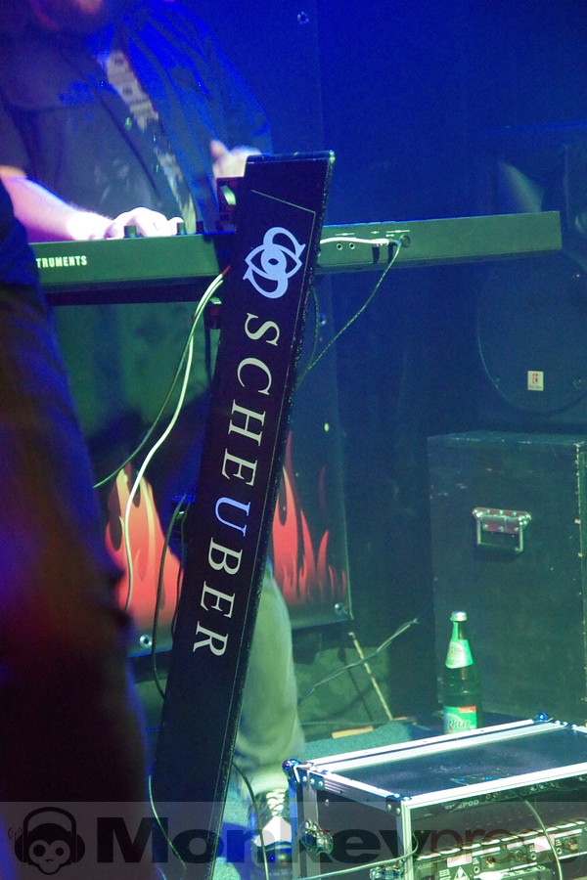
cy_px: 440
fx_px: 2201
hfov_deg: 15.2
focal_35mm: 90
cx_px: 294
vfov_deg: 22.6
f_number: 4.5
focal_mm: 60
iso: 6400
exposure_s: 1/60
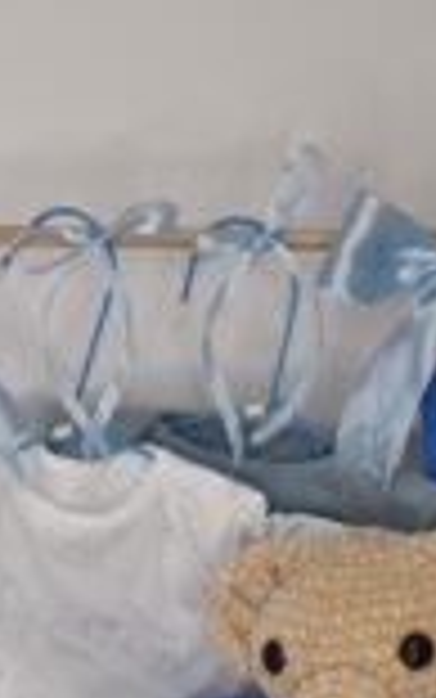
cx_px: 153
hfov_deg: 20.6
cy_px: 887
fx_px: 1197
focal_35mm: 63
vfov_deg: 27.5
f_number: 1.8
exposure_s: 1/50
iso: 50
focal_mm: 5.54
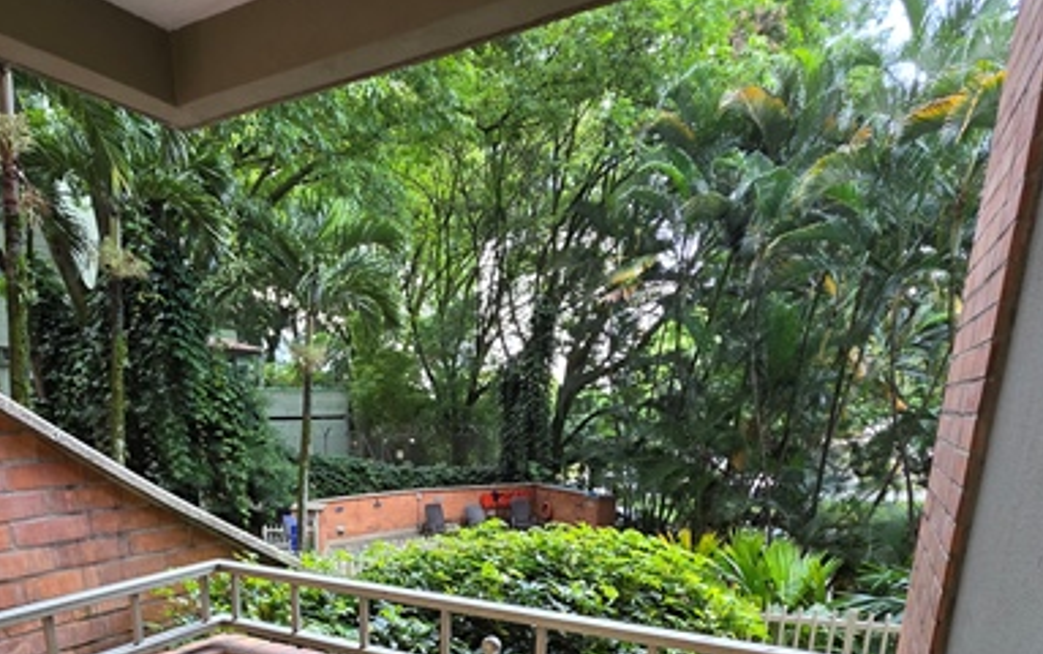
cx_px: 433
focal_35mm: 23
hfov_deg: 76.5
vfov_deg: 46.6
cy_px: 616
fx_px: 654
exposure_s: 1/60
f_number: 1.9
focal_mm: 2.2
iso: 500
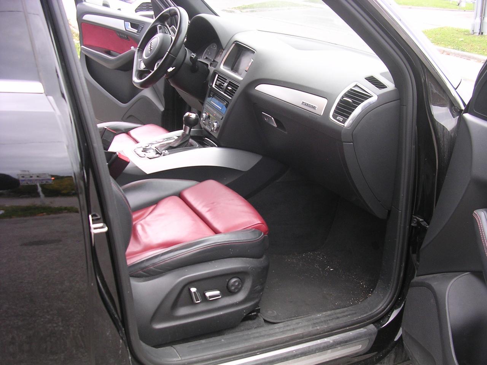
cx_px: 244
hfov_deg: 49.0
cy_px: 182
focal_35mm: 38
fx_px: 535
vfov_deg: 37.7
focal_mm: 5.8
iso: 100
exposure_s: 1/13.3
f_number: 2.8
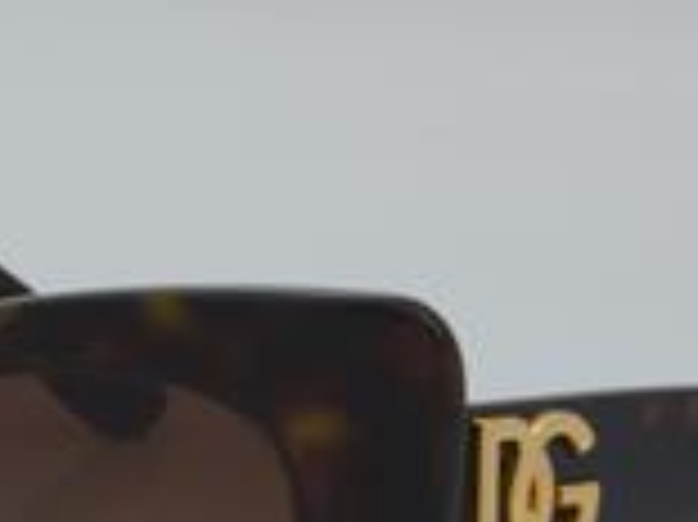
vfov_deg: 7.9
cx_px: 95
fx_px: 3748
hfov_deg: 10.6
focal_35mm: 186
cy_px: 508
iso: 100
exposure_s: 1/4
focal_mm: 50
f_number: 32
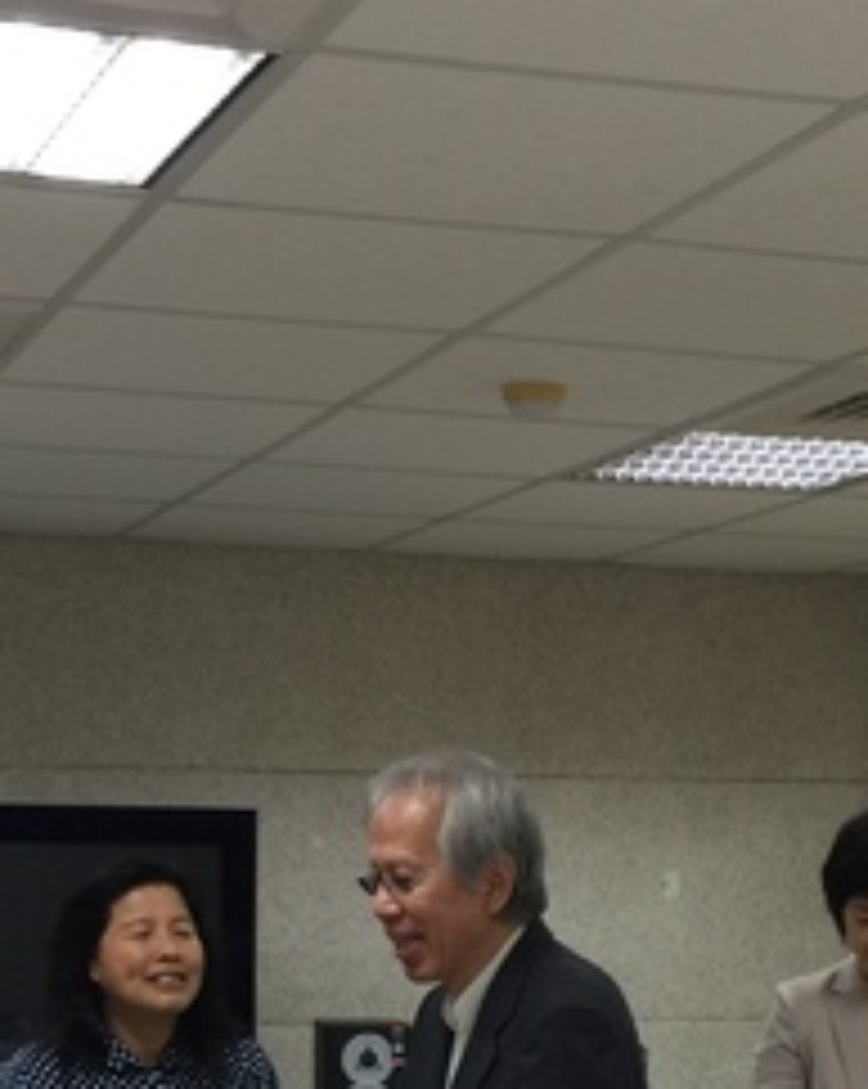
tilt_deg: -3.8
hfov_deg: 18.7
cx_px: 378
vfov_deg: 22.3
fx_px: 2638
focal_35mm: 82
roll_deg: -1.2
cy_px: 1114
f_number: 2.2
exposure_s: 1/30
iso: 32
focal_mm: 4.15
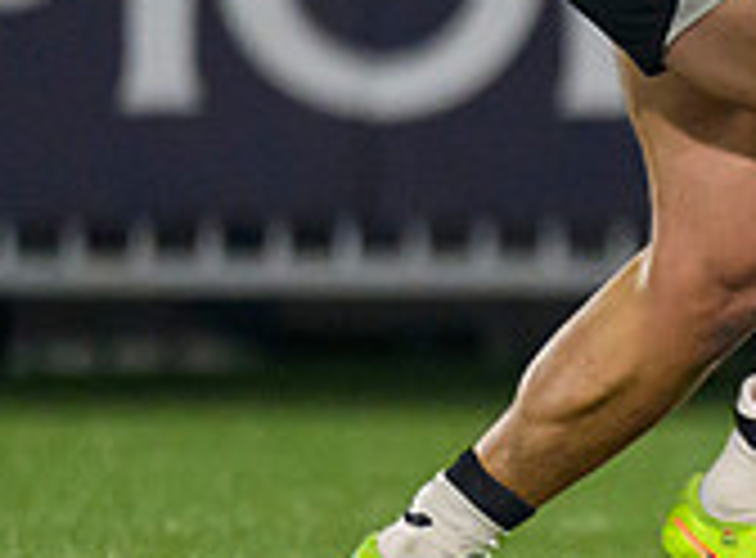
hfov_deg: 0.6
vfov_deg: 0.4
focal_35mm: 3384
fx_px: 73485
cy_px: 43
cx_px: 1483
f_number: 4
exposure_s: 1/1600
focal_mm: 560
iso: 5000
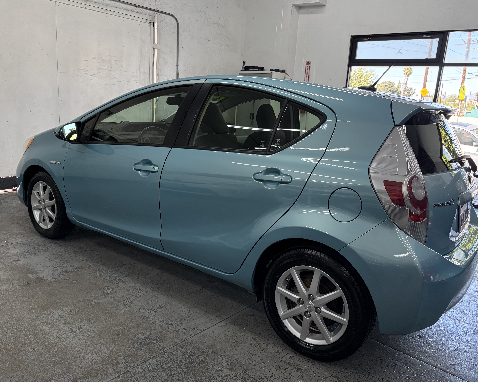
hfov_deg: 62.2
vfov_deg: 51.5
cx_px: 248
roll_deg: -5.3
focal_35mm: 28
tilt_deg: -9.2
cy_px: 188
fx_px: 396
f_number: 1.6
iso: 125
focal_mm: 5.96
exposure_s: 1/153
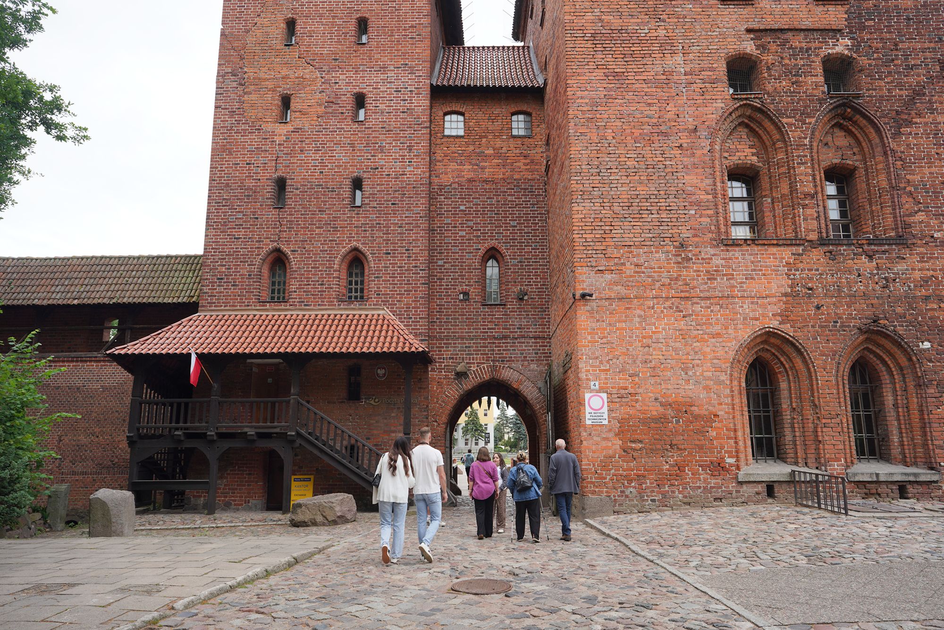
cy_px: 315
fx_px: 629
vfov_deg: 53.1
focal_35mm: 24
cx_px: 472
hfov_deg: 73.7
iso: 100
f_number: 5.6
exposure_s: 1/100
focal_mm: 24
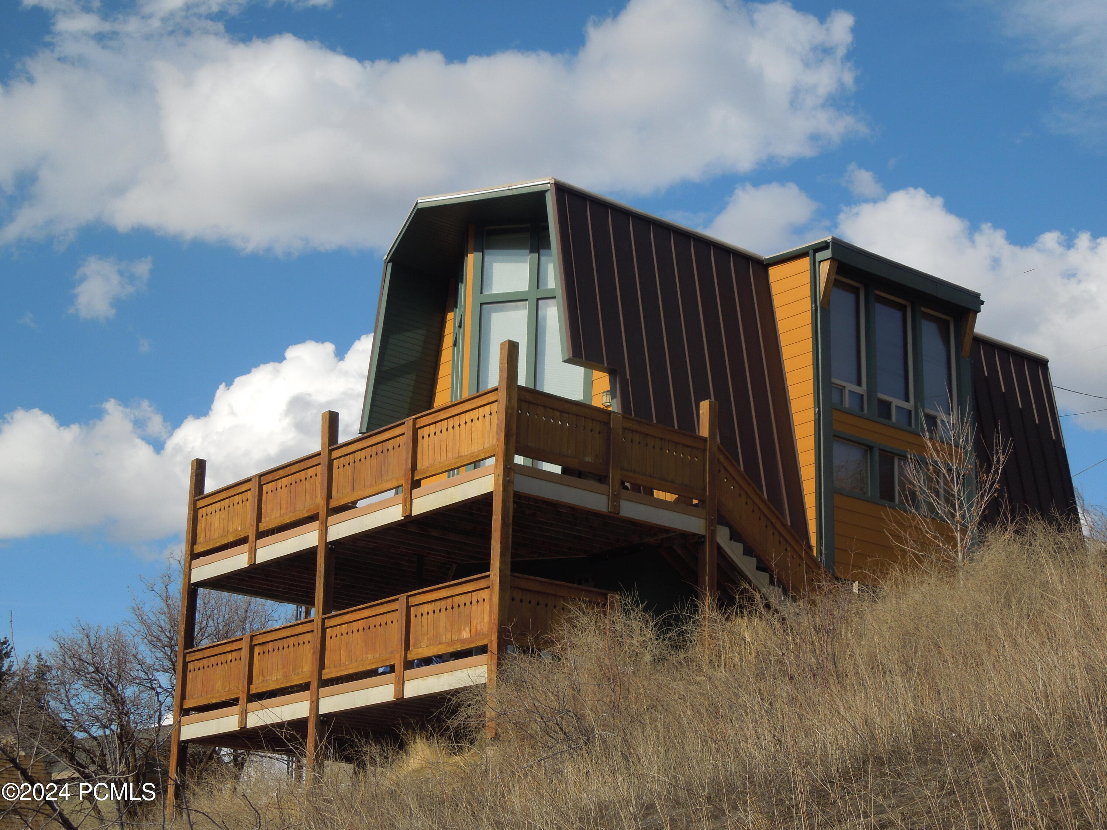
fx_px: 1951
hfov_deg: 31.7
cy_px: 415
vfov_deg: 24.0
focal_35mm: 61
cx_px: 554
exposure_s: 1/200
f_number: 8.6
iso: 100
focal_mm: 11
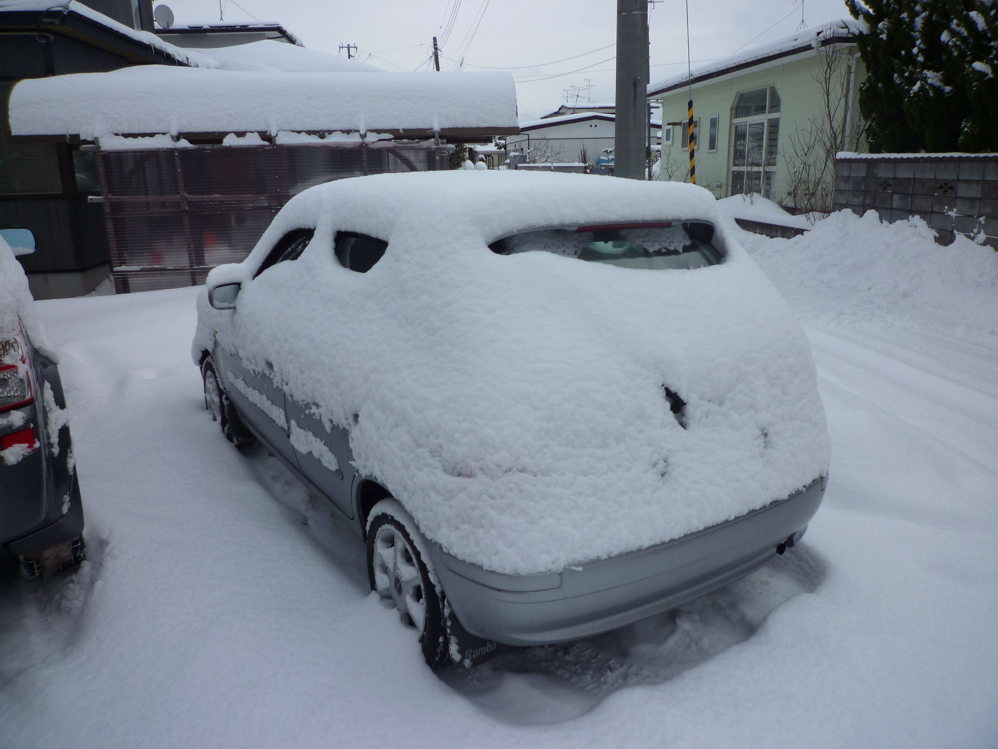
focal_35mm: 25
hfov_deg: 69.4
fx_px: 721
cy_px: 374
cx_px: 499
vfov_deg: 54.9
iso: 80
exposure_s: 1/640
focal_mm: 4.4
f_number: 4
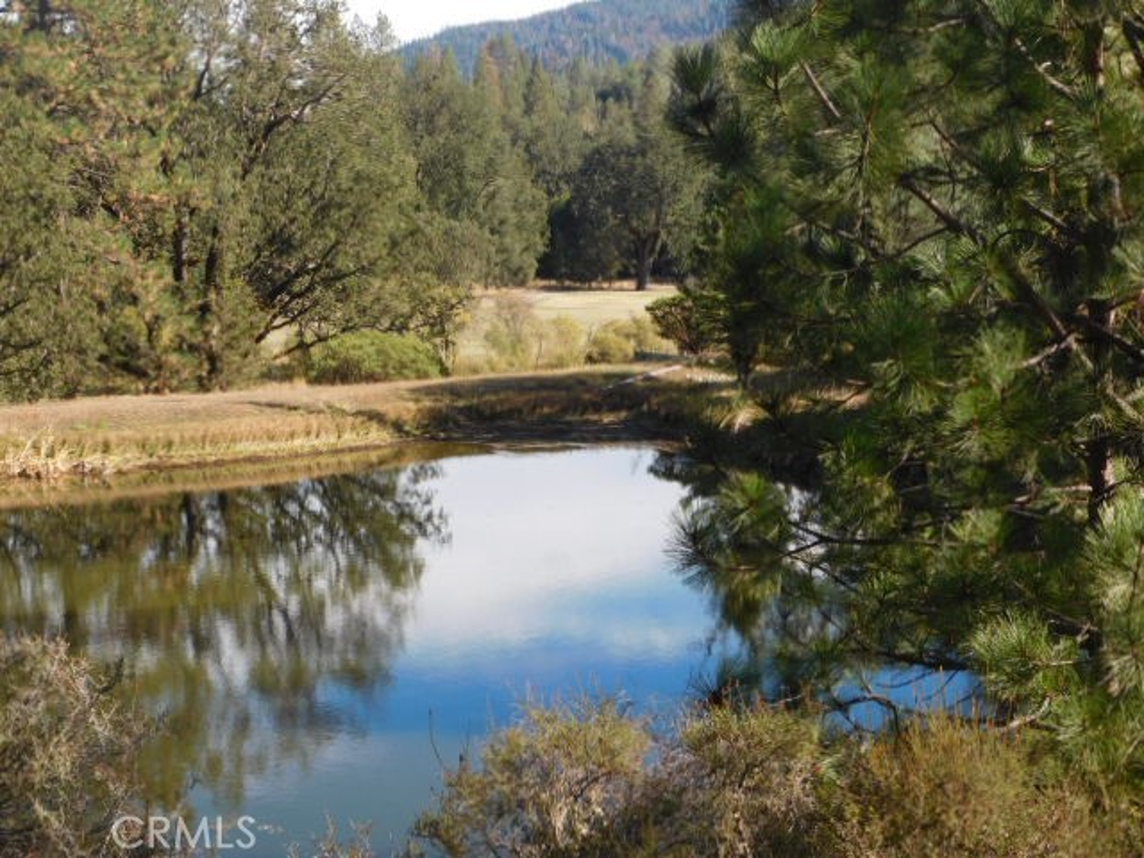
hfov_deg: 29.4
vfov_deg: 22.3
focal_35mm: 66
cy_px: 429
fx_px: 2181
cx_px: 572
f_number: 4.2
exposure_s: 1/400
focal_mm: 11.7
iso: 125
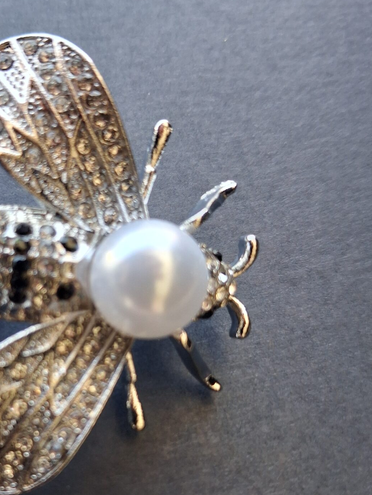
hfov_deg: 28.5
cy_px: 311
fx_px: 716
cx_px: 72
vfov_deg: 37.9
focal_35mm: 50
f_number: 1.8
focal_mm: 4
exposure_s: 1/100
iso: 200
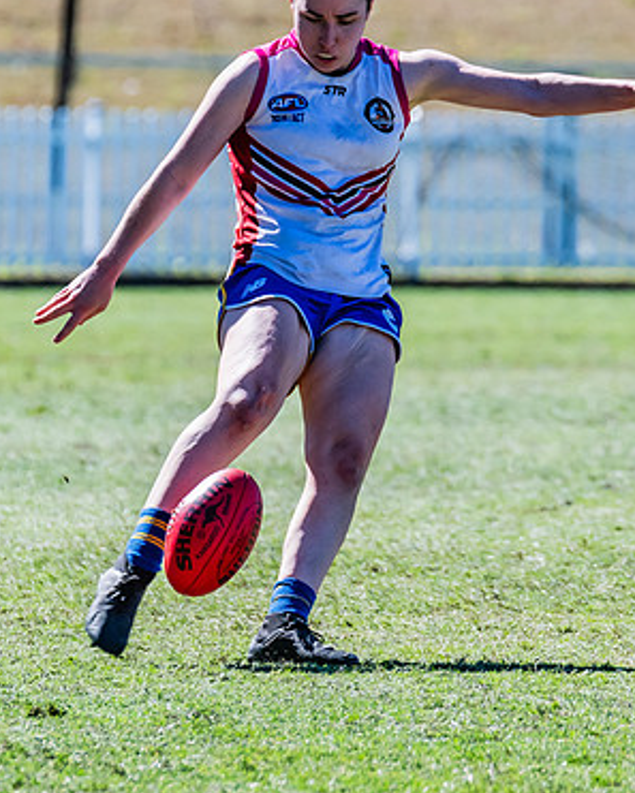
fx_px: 20664
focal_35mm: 880
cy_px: 310
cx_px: 409
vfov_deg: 2.2
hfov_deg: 1.8
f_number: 8
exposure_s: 1/1600
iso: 800
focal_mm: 420
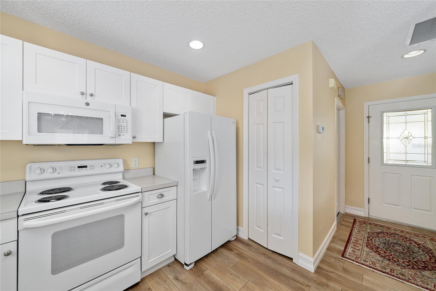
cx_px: 218
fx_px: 170
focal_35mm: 14
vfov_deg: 81.2
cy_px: 146
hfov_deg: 104.3
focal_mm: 14
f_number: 8
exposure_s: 1/30
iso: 250
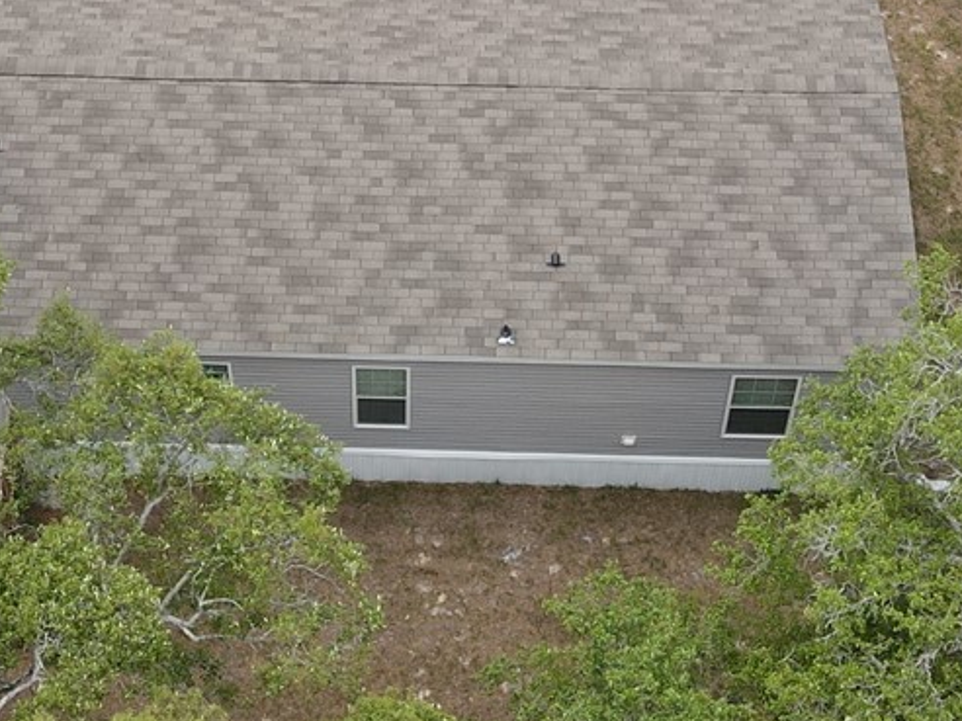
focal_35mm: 78
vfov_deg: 18.4
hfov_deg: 25.0
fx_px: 2168
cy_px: -6
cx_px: 360
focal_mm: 4.5
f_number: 2.8
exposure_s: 1/240
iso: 100
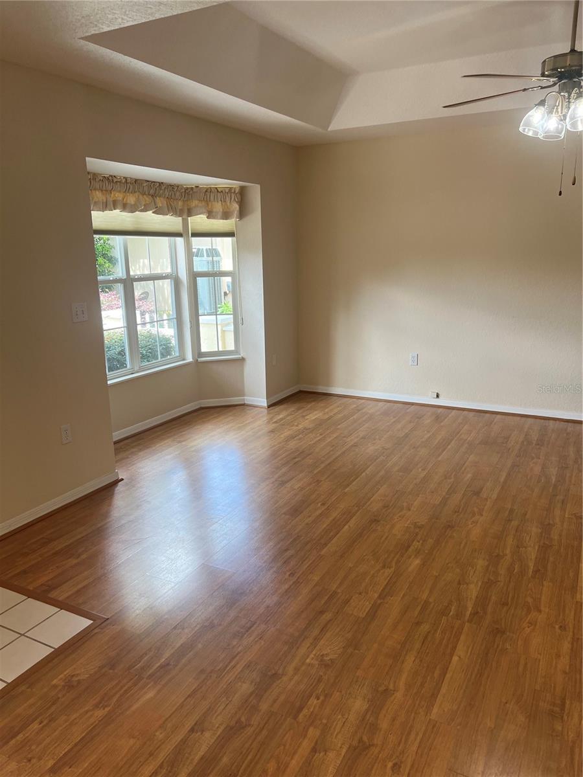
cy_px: 388
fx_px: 584
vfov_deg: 67.3
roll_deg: +1.1
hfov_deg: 53.1
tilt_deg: -10.8
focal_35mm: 26
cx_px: 292
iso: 50
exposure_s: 1/120
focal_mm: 5.7
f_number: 1.5
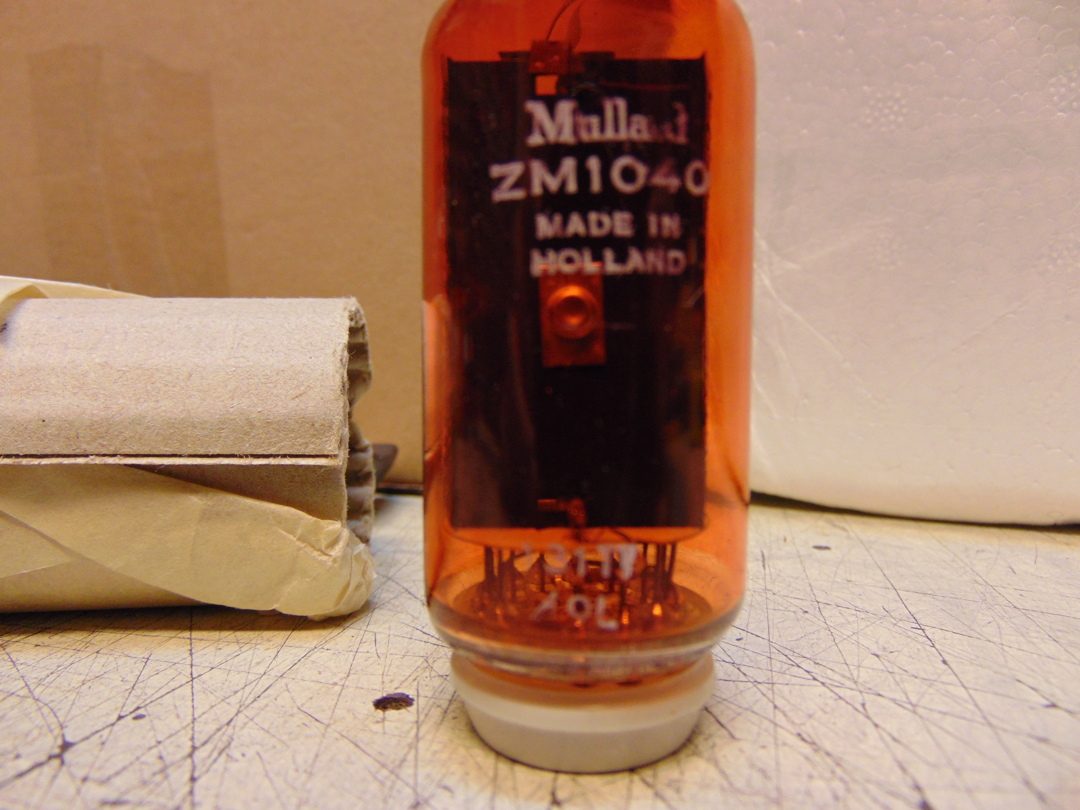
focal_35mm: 25
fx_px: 780
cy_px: 405
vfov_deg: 54.9
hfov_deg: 69.4
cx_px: 540
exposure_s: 1/30
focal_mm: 4.5
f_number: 3
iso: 200
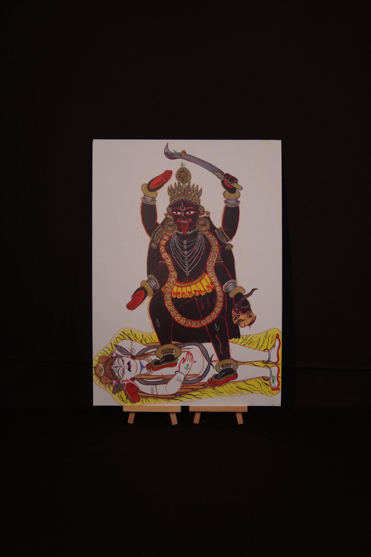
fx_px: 695
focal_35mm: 45
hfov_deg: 29.9
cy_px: 278
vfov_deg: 43.6
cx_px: 186
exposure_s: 1/100
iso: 320
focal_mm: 30
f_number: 1.4
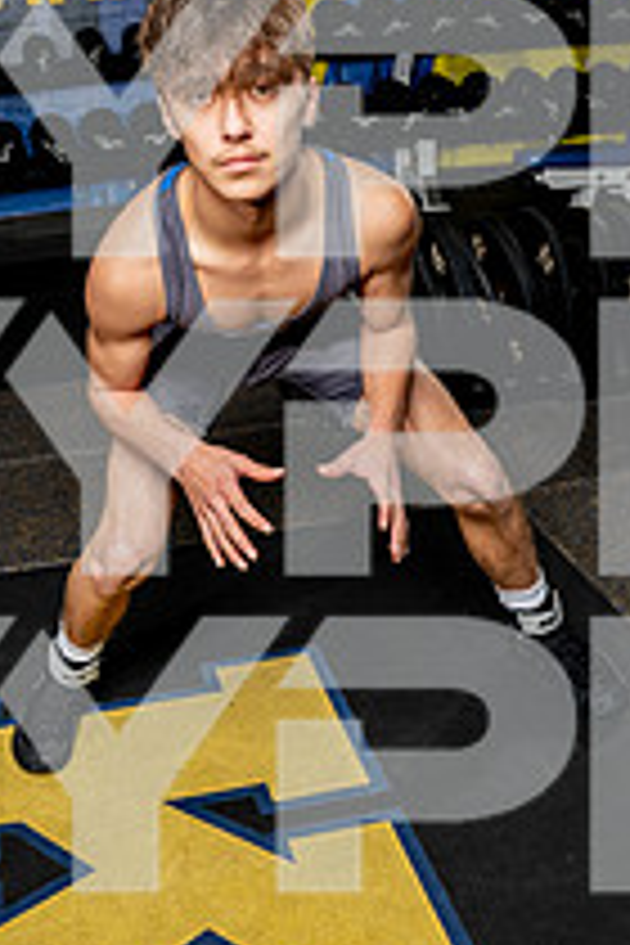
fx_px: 1181
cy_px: 441
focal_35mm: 45
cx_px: 234
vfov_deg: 43.6
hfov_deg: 29.7
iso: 160
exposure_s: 1/250
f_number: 5.6
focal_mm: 21
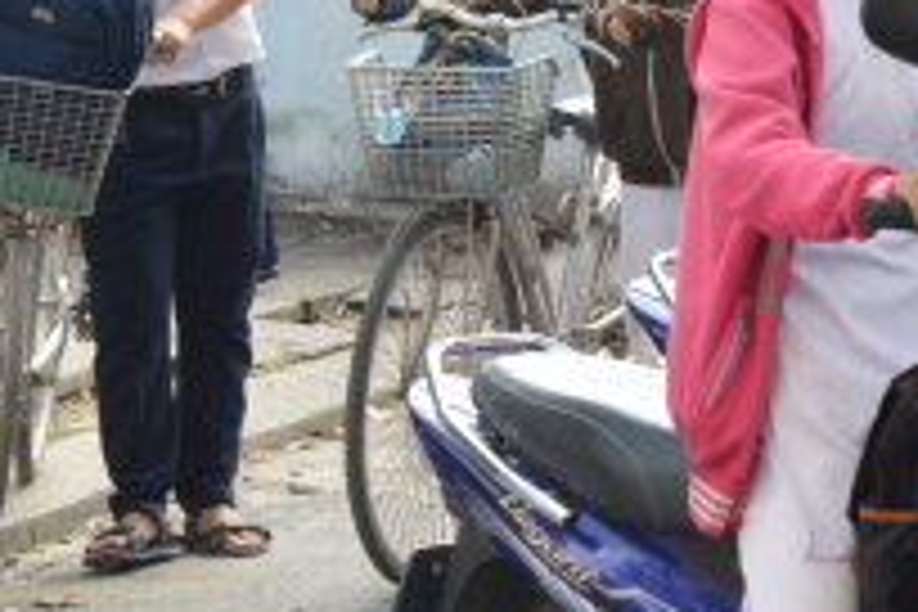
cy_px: 158
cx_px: 1199
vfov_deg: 5.6
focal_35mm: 244
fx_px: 6222
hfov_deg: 8.3
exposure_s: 1/400
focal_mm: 50
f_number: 10
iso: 1600
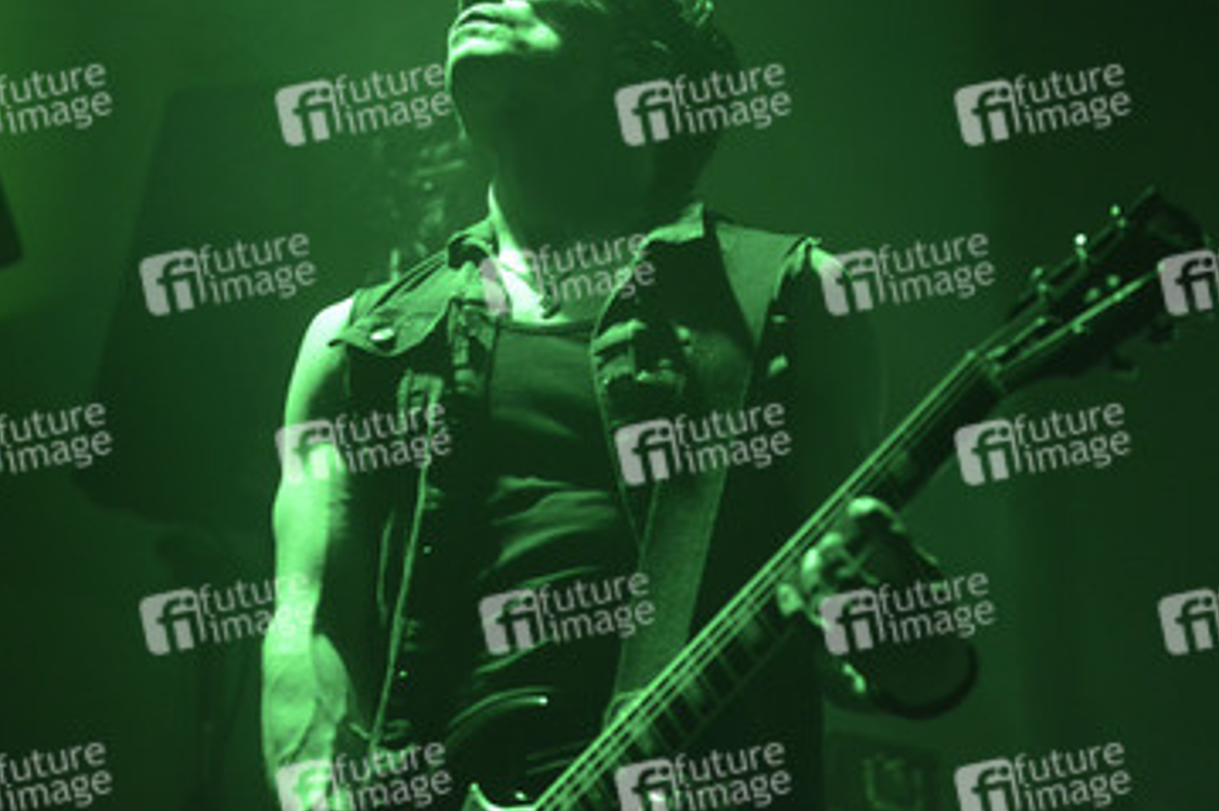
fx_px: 2978
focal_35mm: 88
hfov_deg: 23.1
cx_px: 613
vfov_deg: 15.5
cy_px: 360
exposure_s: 1/320
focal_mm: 70
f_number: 2.8
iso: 3200
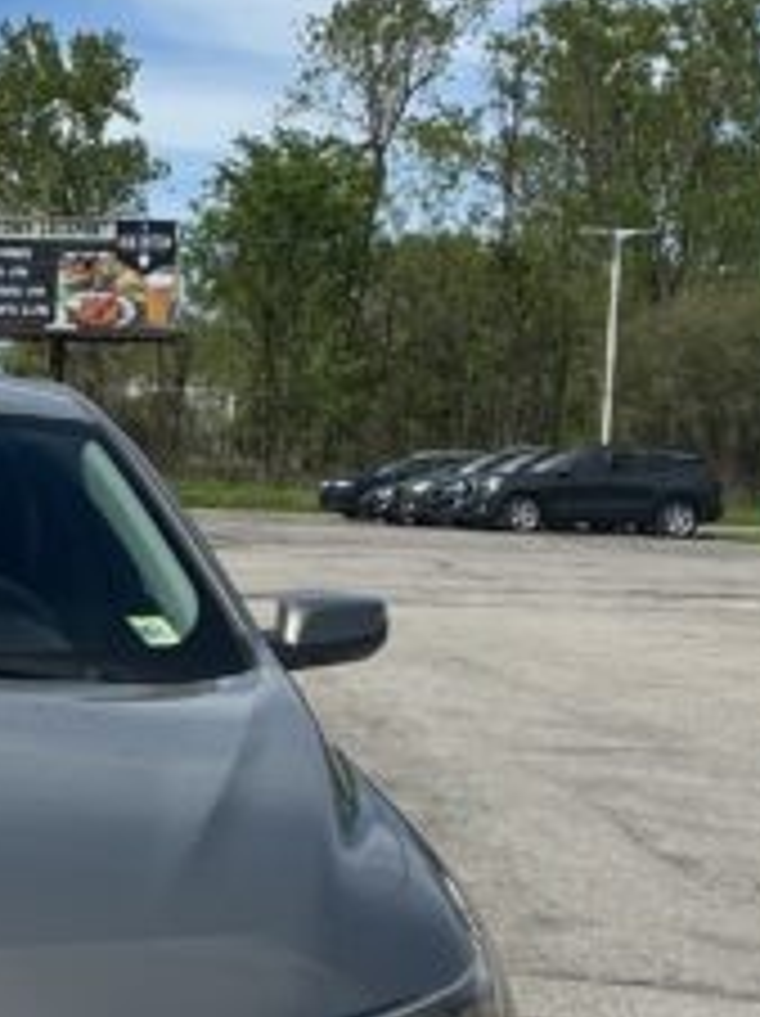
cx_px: -252
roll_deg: -2.0
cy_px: 554
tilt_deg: -3.5
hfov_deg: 12.1
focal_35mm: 118
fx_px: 3461
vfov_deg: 16.7
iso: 50
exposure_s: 1/5076
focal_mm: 5.7
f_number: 1.5
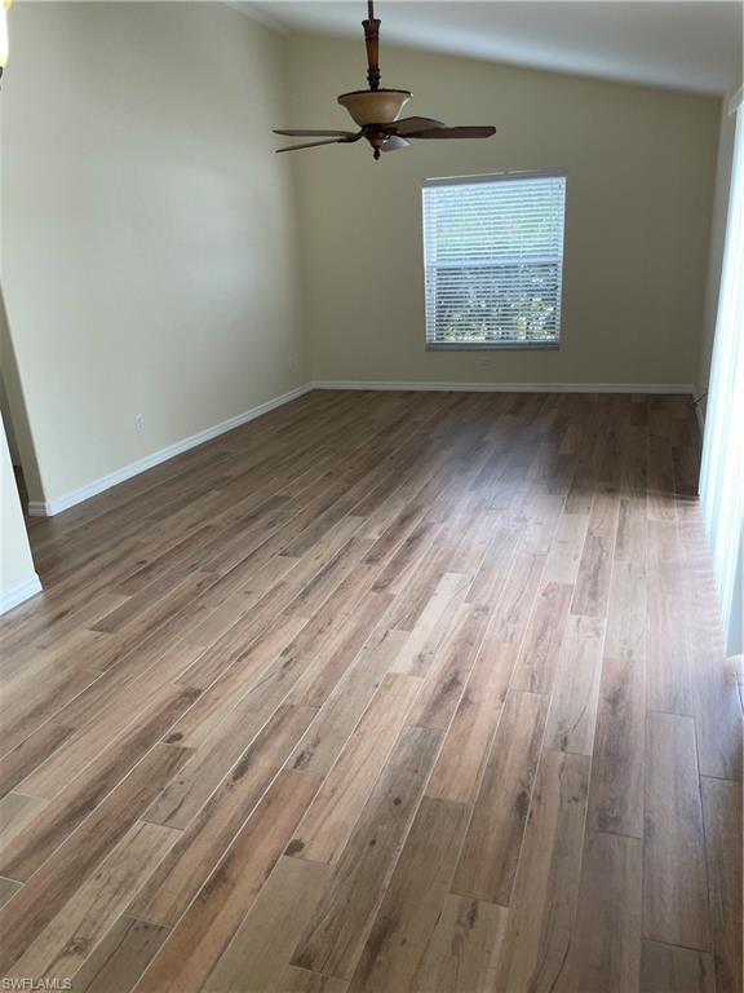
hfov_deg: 53.1
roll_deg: +2.8
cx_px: 372
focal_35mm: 26
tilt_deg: -18.2
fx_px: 745
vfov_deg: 67.3
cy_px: 496
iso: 50
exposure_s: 1/120
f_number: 1.6
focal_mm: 4.2
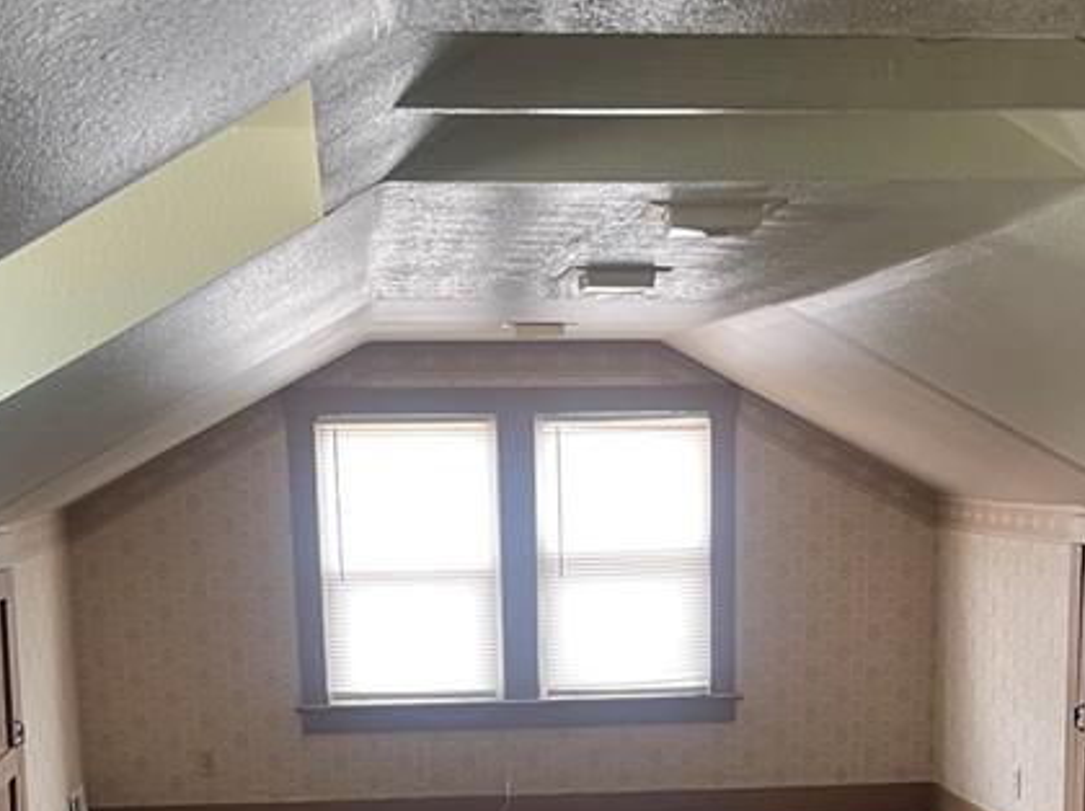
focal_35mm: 61
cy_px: 885
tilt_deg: -11.8
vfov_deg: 22.7
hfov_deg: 31.7
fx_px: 1910
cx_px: 599
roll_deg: +0.6
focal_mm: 5.1
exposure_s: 1/67
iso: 125
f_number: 1.6
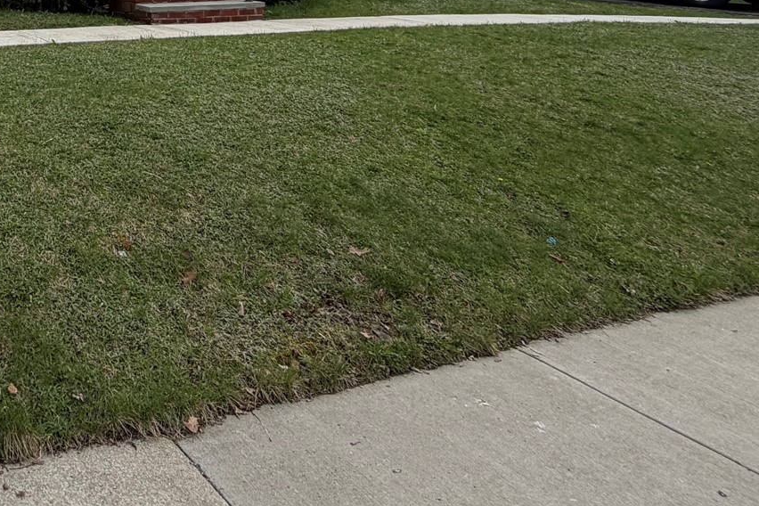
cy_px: -135
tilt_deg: +6.7
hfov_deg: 45.4
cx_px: -11
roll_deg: +0.4
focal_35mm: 35
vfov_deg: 30.6
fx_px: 738
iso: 20
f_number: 2.2
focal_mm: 2.22
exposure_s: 1/1033
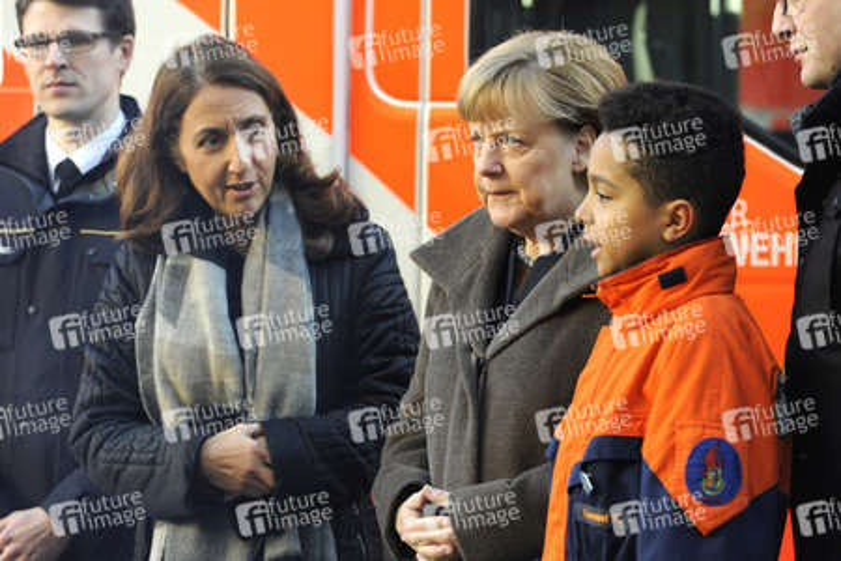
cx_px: 420
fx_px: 4672
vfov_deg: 6.9
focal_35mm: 200
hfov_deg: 10.3
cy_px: 280
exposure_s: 1/250
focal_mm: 200
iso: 640
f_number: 5
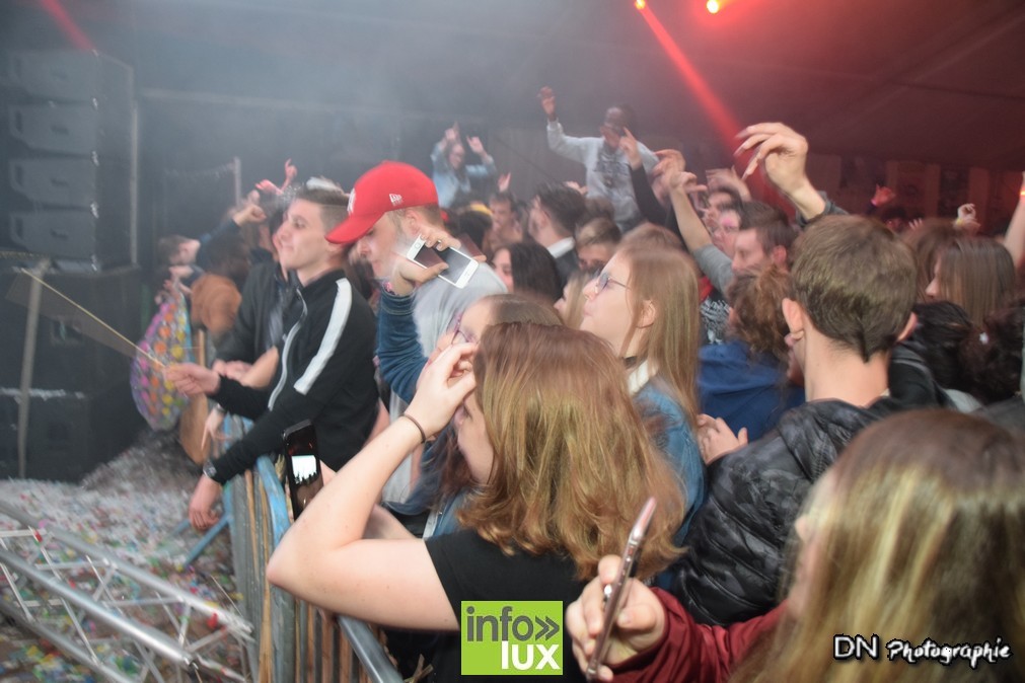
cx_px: 512
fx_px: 940
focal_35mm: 33
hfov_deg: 57.2
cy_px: 342
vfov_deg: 40.0
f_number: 3.8
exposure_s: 1/40
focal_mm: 22
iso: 1600
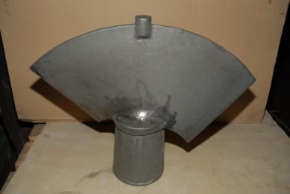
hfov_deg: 57.2
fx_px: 266
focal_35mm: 33
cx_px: 145
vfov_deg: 40.0
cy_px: 97
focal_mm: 22
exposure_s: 1/60
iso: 100
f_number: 4
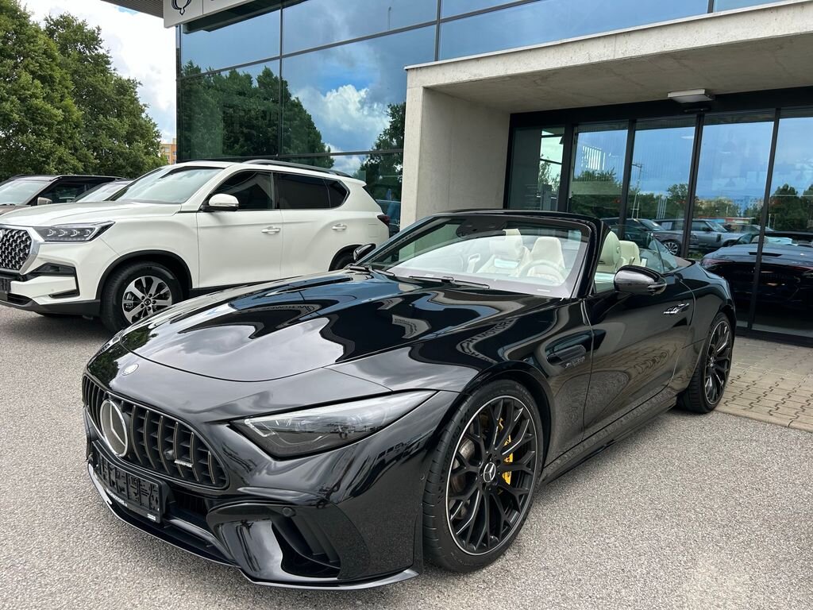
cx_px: 406
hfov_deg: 67.3
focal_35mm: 26
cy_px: 305
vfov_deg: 53.1
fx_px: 611
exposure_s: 1/611
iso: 50
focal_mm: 5.7
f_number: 1.5
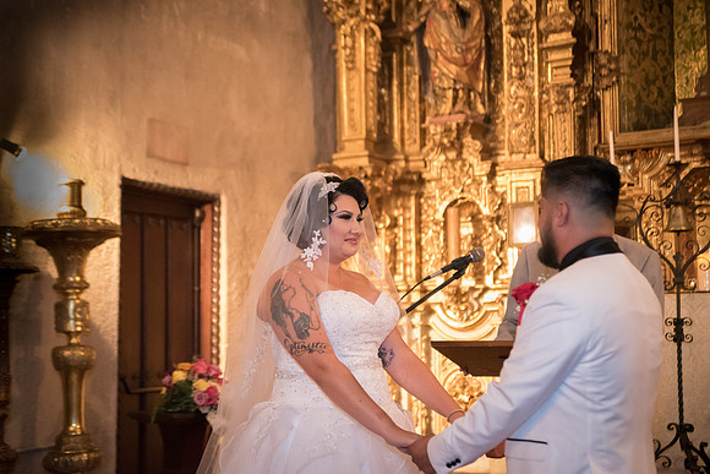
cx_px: 355
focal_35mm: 58
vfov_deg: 23.4
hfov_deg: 34.5
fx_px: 1144
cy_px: 237
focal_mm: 58
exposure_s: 1/80
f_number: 2.8
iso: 12800
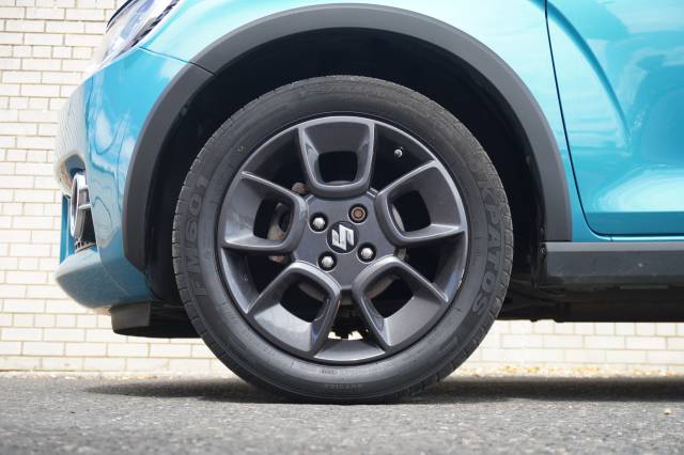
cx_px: 342
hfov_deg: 43.6
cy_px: 228
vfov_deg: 29.8
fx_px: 855
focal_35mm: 45
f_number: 5
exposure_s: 1/80
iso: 100
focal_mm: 30
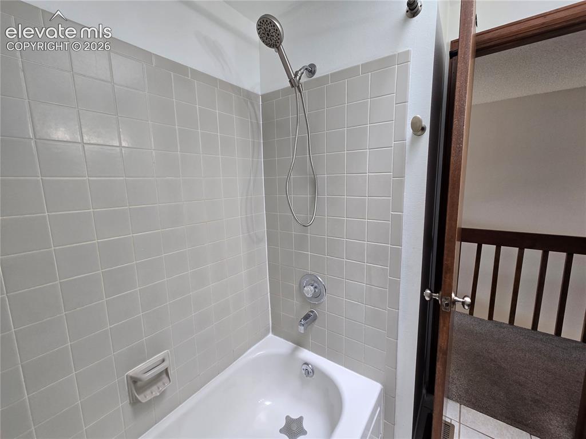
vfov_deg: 89.9
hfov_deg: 106.2
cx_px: 293
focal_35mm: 13
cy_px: 220
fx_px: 220
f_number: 2.2
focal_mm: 2.2
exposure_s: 1/60
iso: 100
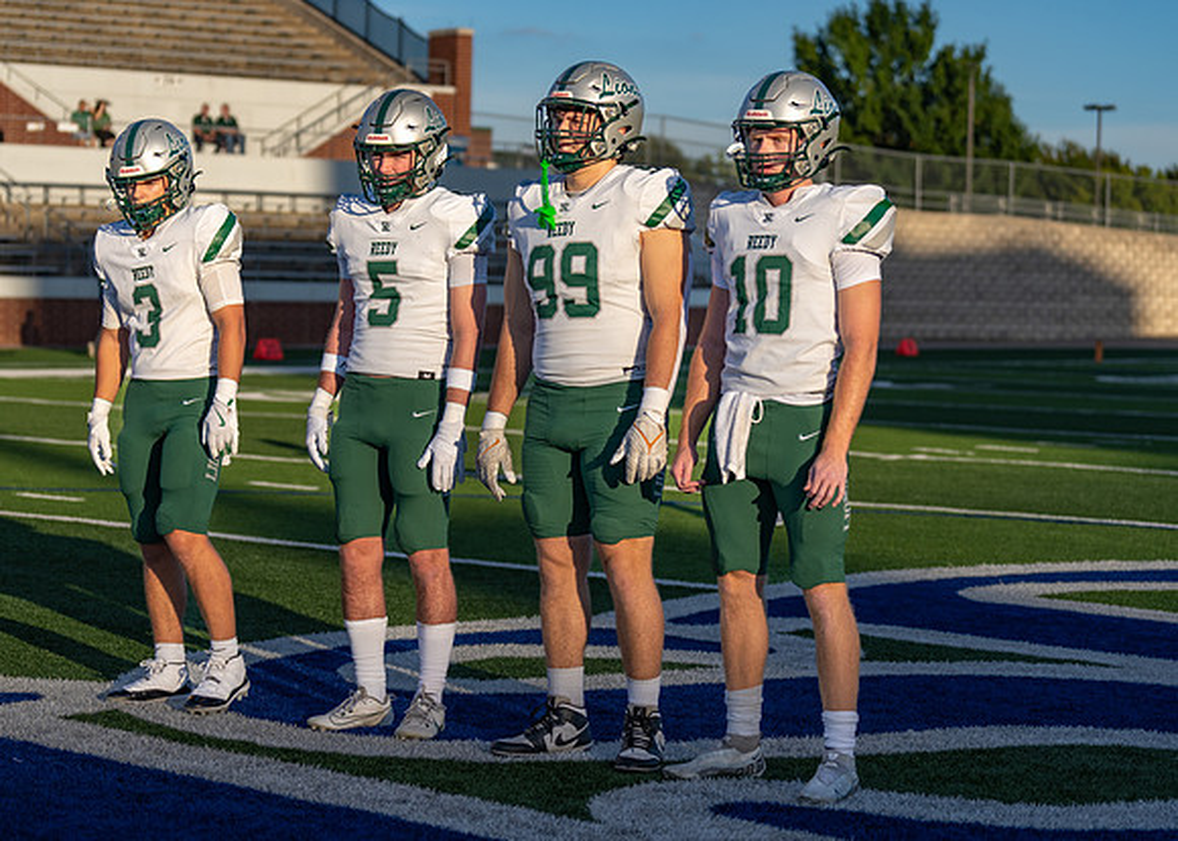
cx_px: 507
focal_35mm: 83
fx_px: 2779
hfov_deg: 23.9
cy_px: 427
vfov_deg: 17.2
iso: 100
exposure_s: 1/2500
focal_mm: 70
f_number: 2.8
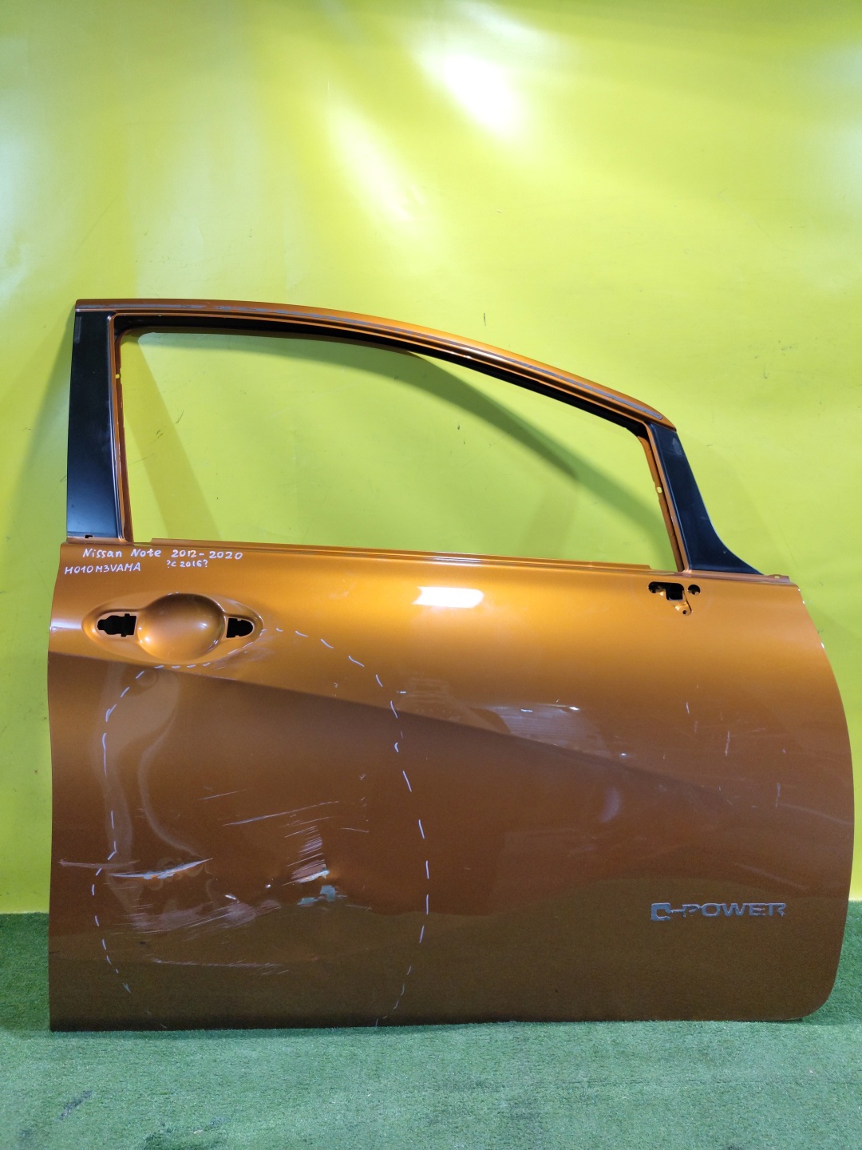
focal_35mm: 24
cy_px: 575
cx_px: 431
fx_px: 797
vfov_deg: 71.6
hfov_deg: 56.8
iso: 196
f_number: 1.88
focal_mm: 5.59
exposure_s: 1/100
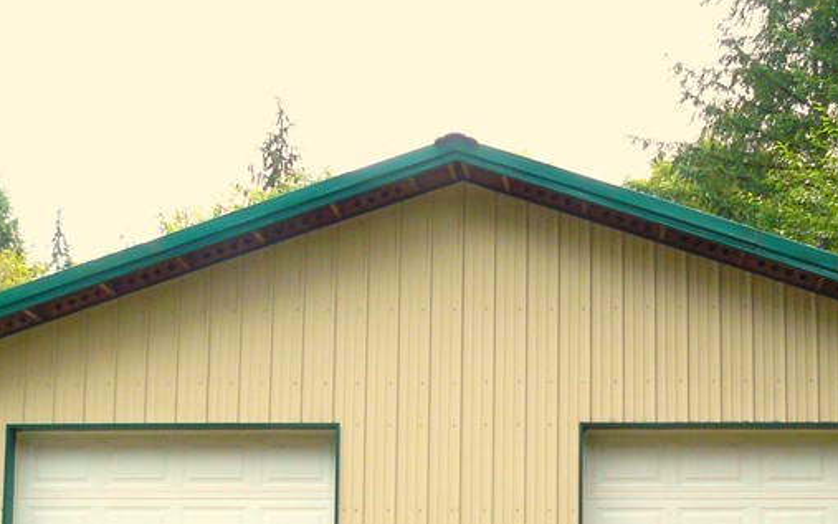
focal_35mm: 77
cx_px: 488
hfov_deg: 26.8
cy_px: 483
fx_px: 1759
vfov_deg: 16.7
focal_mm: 6
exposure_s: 1/250
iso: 200
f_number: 2.8
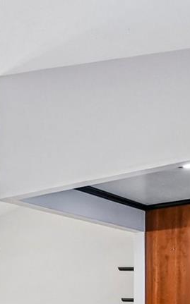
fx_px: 440
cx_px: -84
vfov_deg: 34.5
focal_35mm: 53
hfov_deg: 21.1
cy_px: 308
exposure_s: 1/25
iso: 2500
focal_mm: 14
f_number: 8
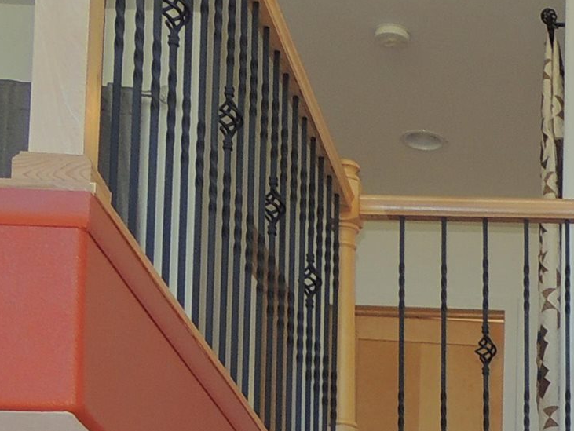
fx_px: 2090
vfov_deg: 10.7
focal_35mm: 126
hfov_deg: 14.2
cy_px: 870
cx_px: 971
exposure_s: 1/40
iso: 100
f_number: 3.1
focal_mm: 5.3
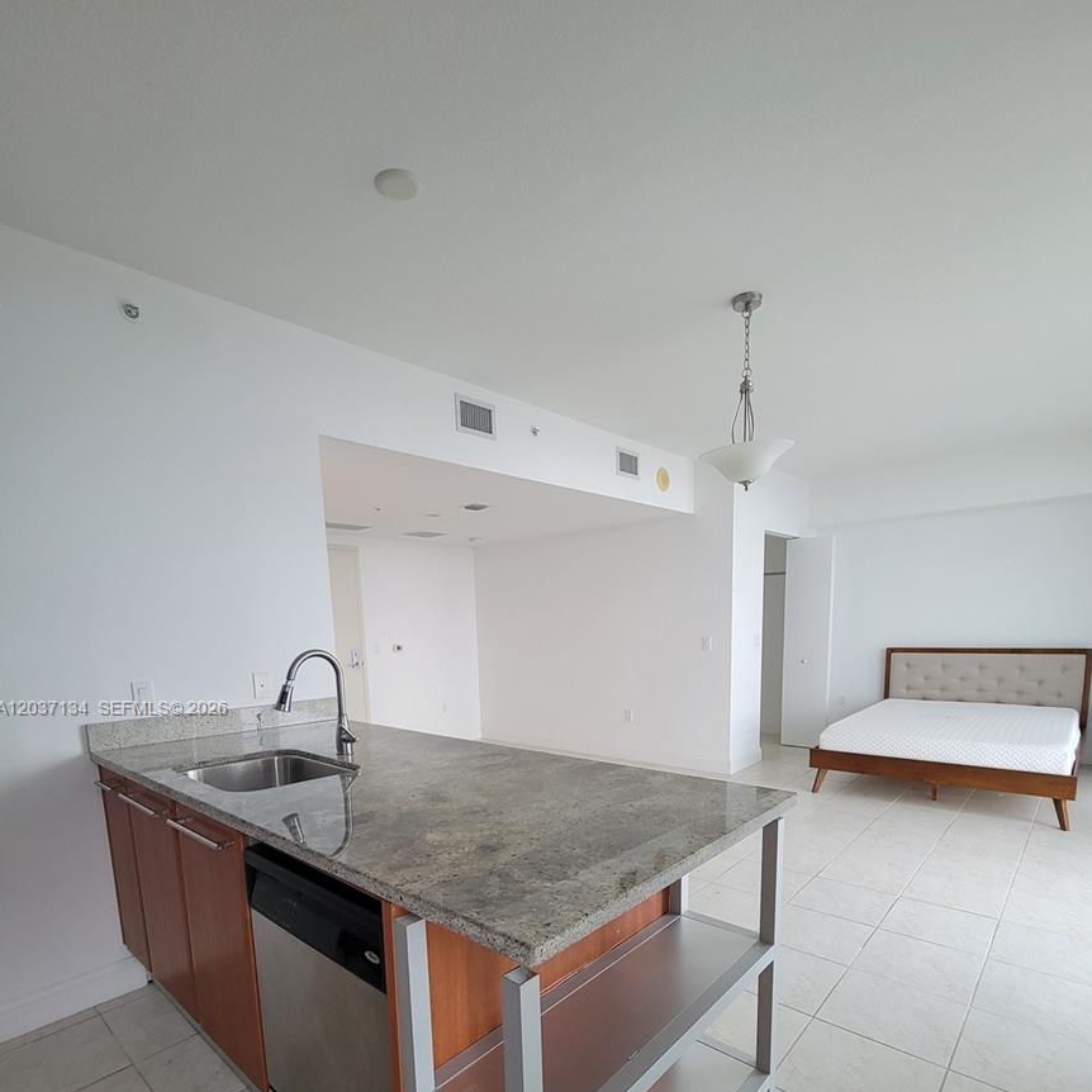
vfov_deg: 85.0
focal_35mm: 16
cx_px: 562
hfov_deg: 87.4
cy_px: 709
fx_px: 571
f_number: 2.2
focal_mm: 2.2
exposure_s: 1/59
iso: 160
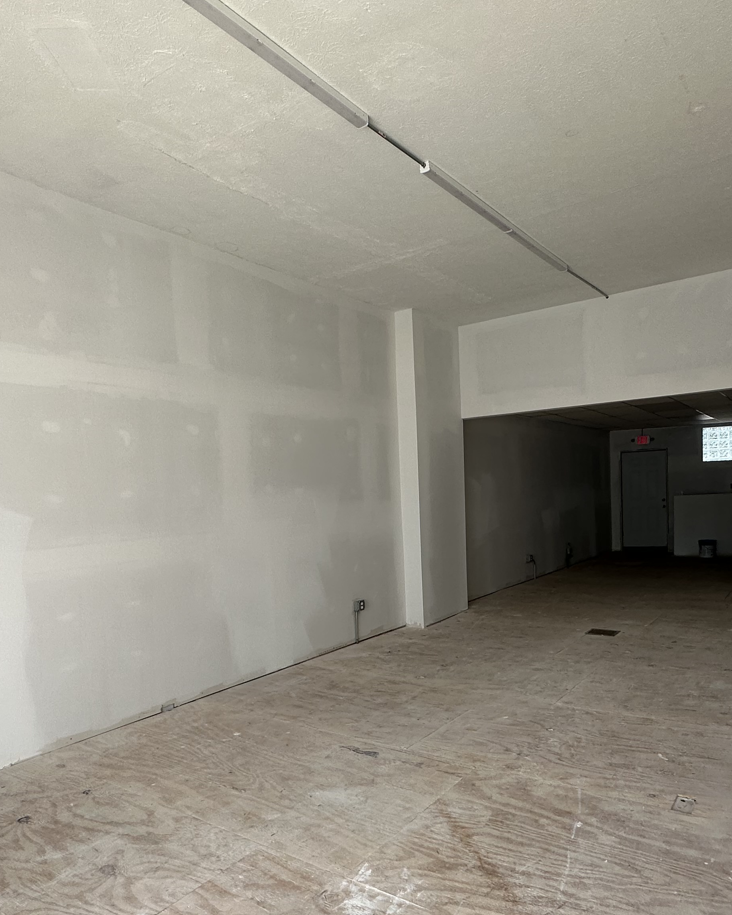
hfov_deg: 58.8
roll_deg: +1.8
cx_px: 373
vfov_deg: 69.8
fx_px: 650
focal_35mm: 24
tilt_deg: -2.6
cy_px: 536
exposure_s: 1/151
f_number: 2.2
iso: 40
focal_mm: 2.22
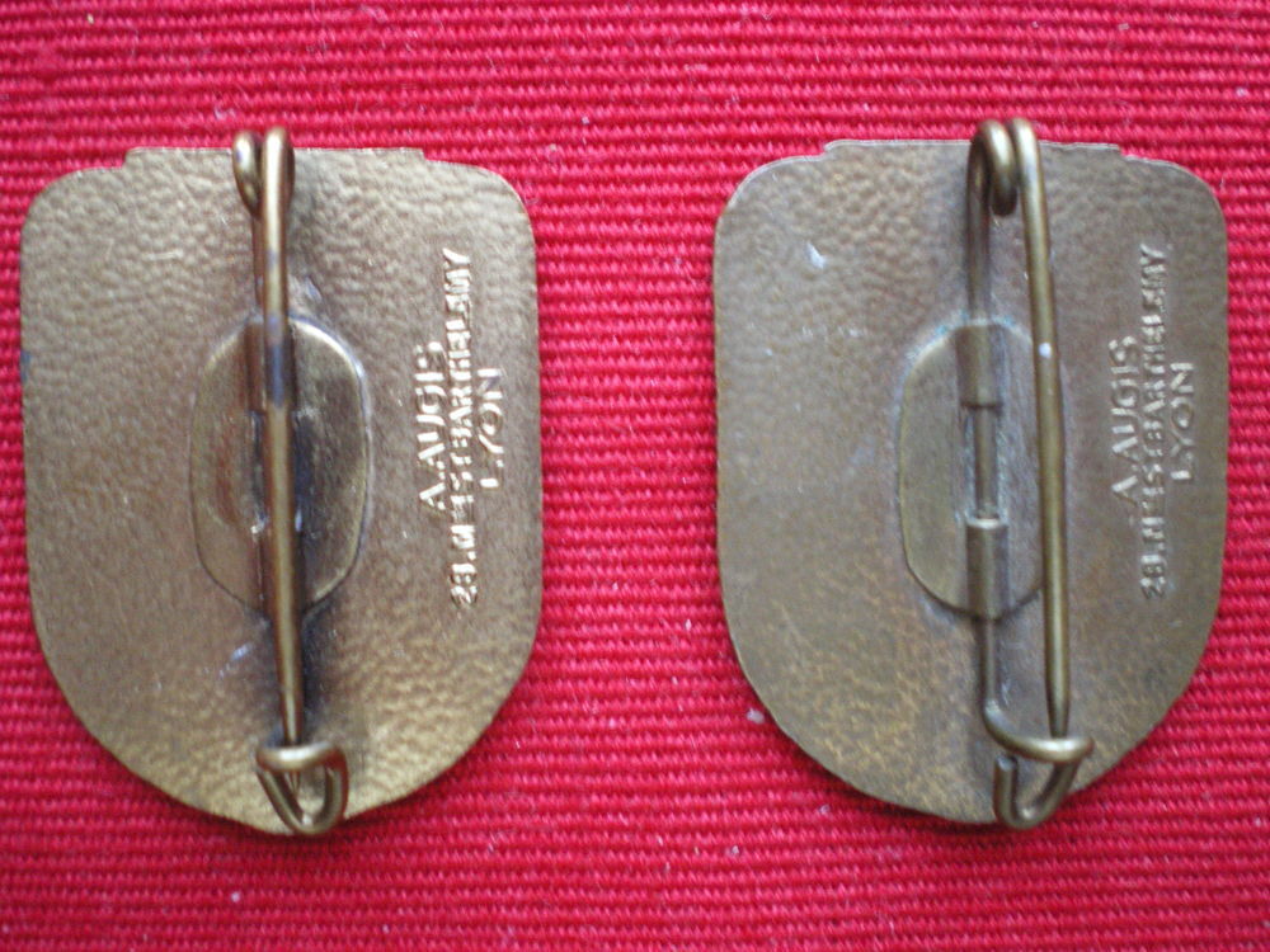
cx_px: 635
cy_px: 476
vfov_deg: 37.7
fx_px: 1394
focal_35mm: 38
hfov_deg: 49.0
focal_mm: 6.3
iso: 400
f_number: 3.1
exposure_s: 1/13
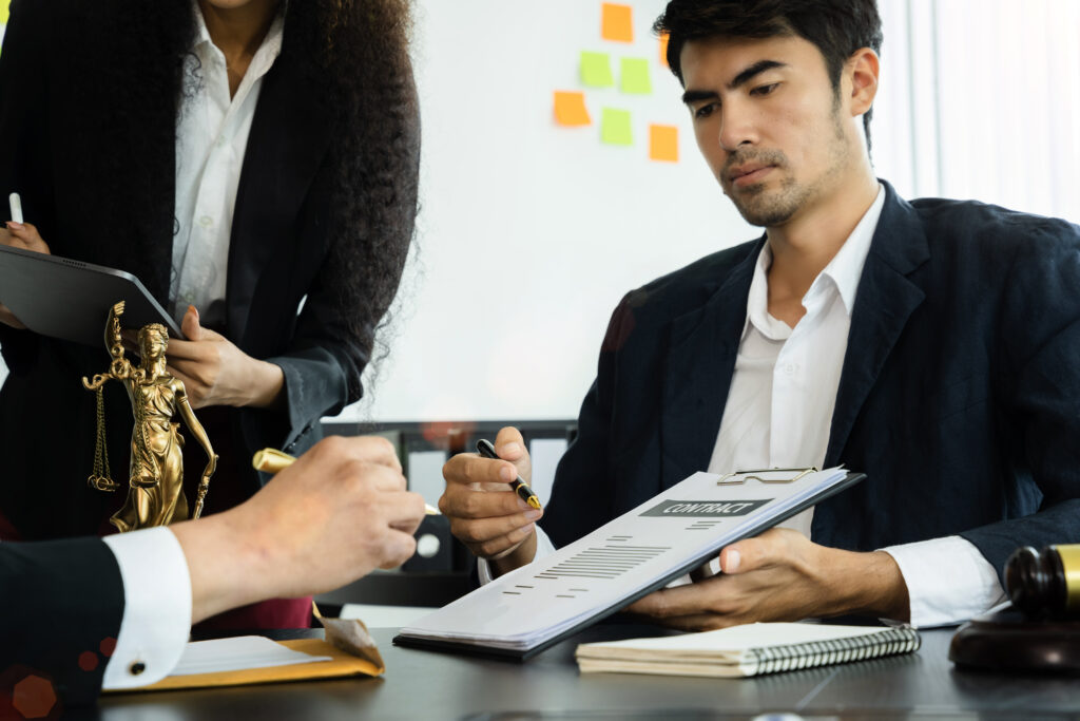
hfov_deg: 28.8
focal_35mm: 70
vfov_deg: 19.5
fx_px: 2100
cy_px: 360
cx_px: 540
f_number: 5.6
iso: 640
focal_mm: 70
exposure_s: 1/125
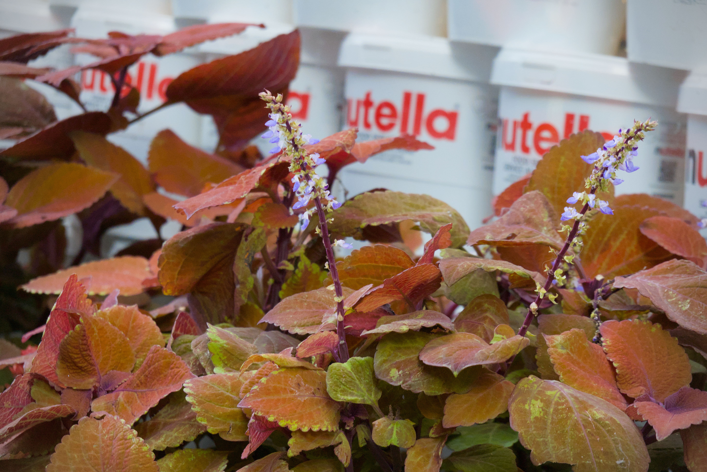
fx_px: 2044
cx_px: 354
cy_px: 236
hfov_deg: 19.6
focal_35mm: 104
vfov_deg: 13.2
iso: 640
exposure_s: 1/125
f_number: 4
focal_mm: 38.13
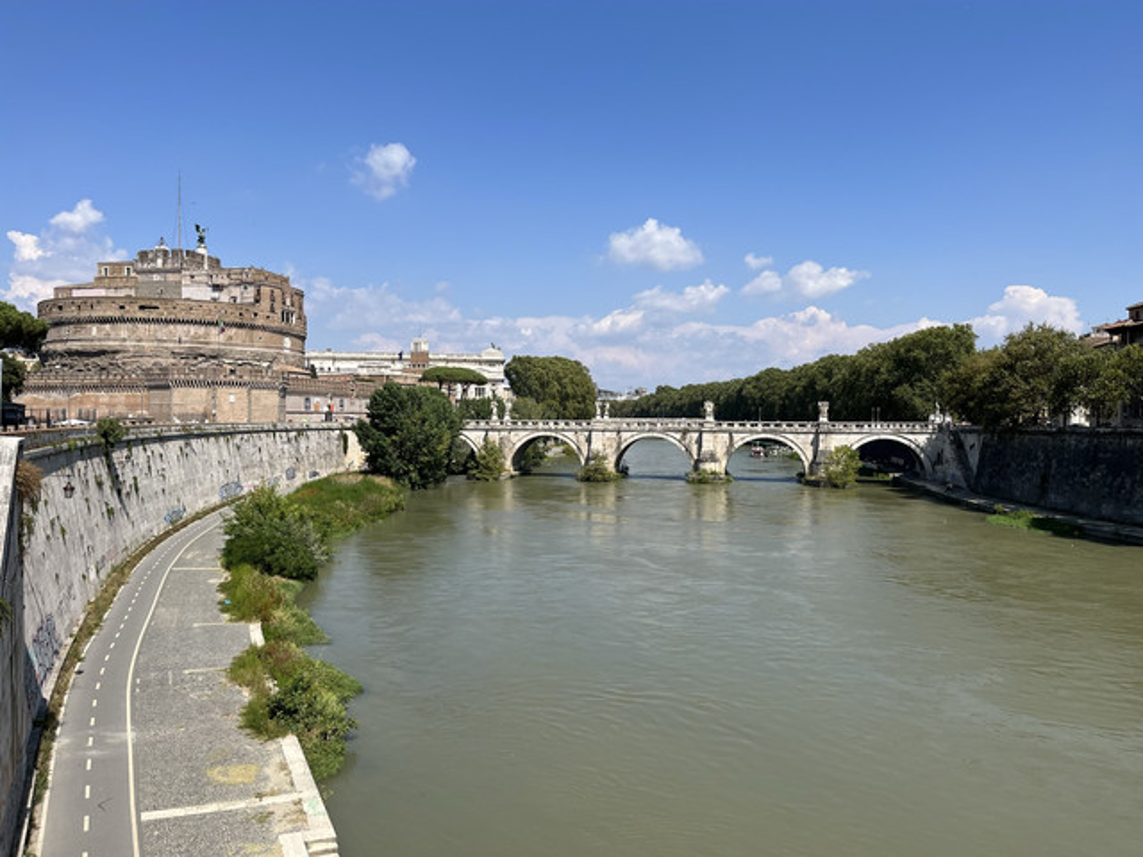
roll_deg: -0.2
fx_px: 859
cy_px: 428
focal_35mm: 26
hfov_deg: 67.3
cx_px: 572
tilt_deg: -0.7
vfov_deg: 53.1
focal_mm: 5.1
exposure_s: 1/4651
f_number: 1.6
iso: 50
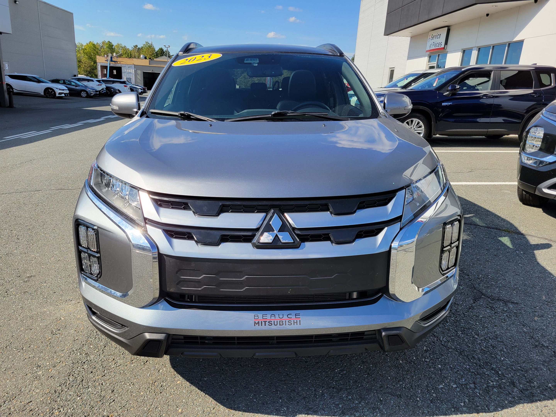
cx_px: 278
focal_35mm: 26
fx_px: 418
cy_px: 208
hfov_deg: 67.3
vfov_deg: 53.1
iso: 40
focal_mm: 5.4
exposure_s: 1/1529
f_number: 1.8
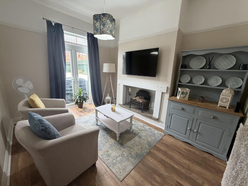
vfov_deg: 85.7
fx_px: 100
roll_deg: -2.1
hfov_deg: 102.1
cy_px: 93
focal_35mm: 14
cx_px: 124
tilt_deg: -13.4
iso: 250
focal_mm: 2.22
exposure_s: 1/50
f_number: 2.2
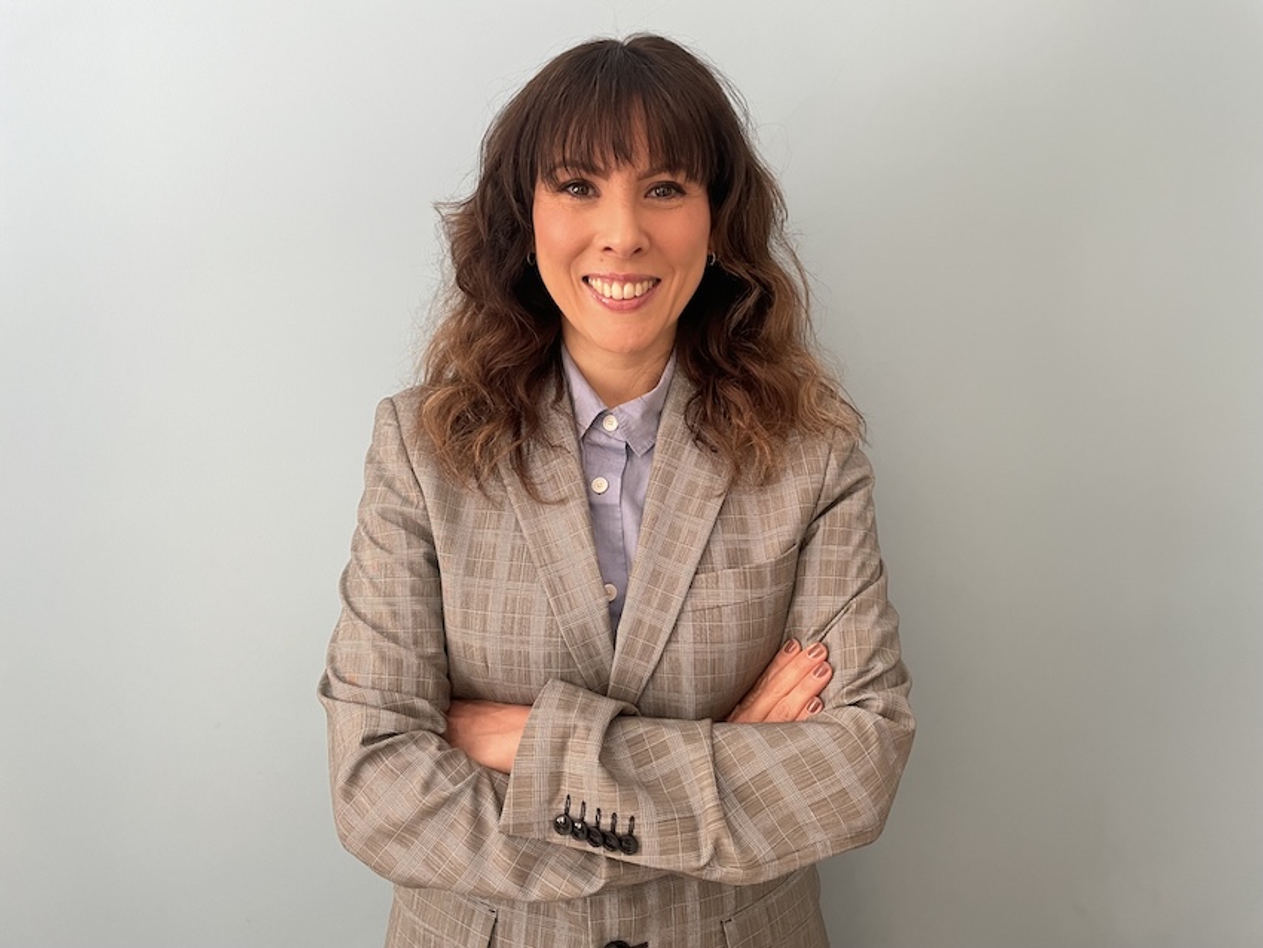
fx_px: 949
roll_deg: +1.0
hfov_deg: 67.3
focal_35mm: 26
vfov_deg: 53.1
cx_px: 632
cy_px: 474
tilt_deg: -8.5
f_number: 1.6
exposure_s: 1/60
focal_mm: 4.2
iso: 200
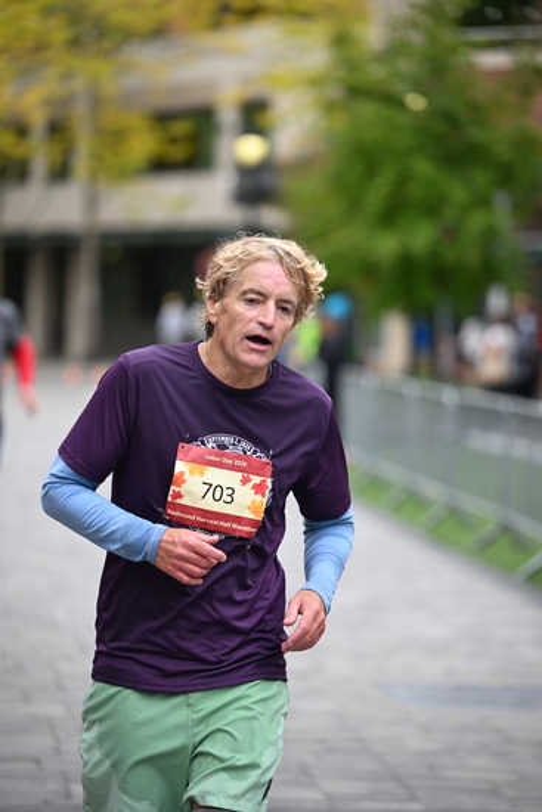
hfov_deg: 10.2
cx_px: 271
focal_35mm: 135
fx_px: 3047
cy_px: 406
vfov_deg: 15.2
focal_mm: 135
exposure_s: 1/2500
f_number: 2.8
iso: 640
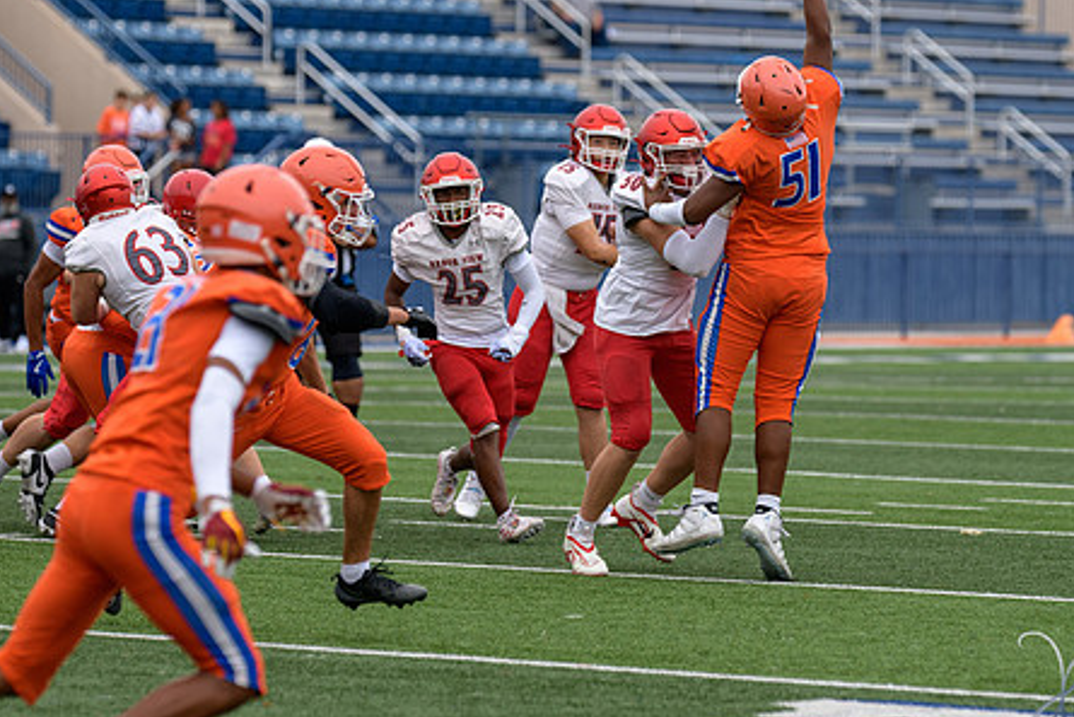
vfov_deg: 5.4
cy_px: 342
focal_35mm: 254
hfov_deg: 8.1
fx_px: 7580
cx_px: 577
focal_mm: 195
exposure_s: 1/1000
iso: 400
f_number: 3.5
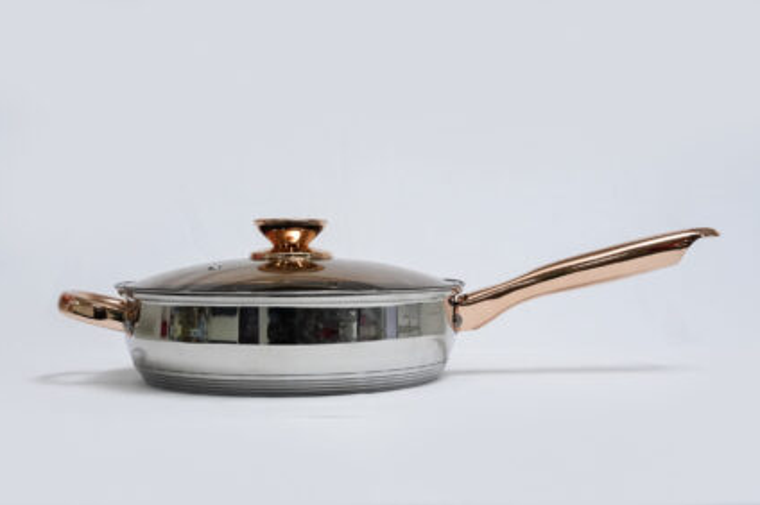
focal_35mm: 66
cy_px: 255
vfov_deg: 20.6
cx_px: 378
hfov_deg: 30.5
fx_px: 1392
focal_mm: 65
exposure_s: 1/160
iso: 6400
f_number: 16
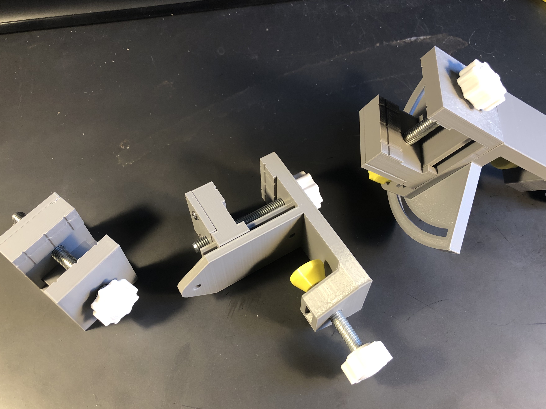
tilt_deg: -61.4
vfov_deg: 44.1
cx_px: 283
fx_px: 505
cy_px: 229
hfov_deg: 56.8
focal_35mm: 32
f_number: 1.8
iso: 40
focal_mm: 3.99
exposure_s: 1/20
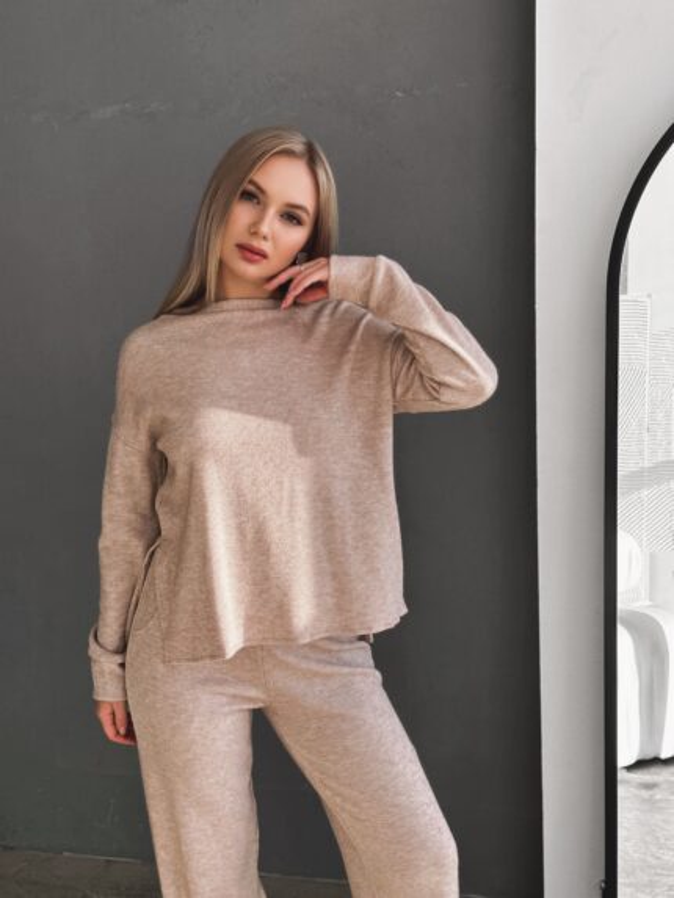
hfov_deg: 30.3
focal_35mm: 48
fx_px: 1246
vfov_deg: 39.6
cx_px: 337
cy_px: 449
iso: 64
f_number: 1.78
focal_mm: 6.86
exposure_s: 1/226
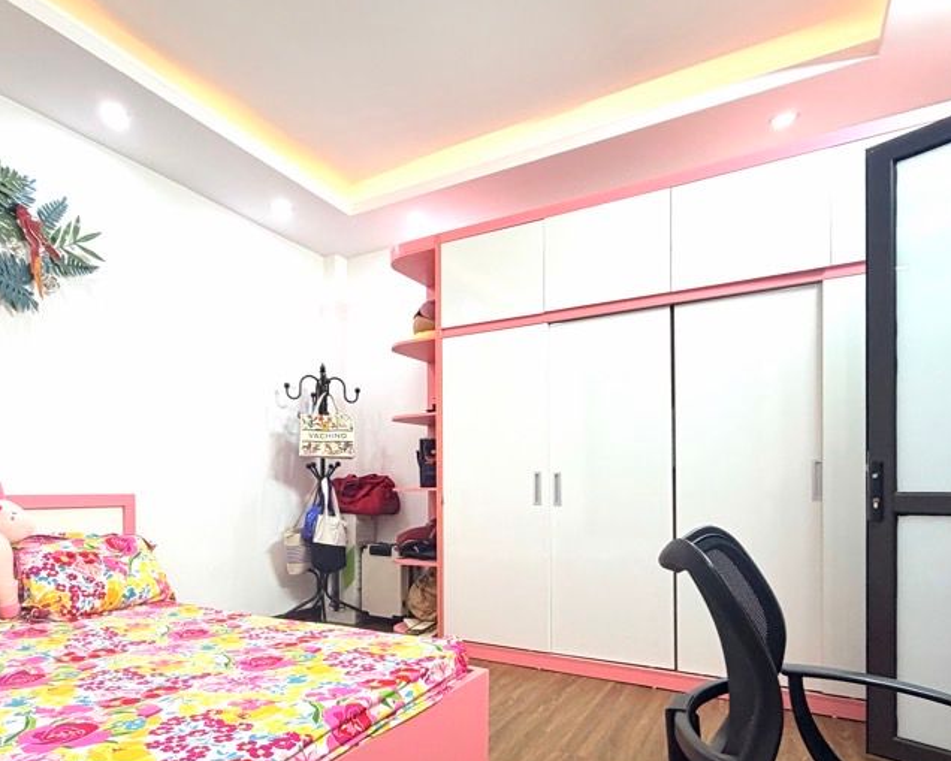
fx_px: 619
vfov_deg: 62.0
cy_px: 490
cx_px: 395
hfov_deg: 74.4
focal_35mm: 22
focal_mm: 2.22
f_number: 2.2
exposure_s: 1/100
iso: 160
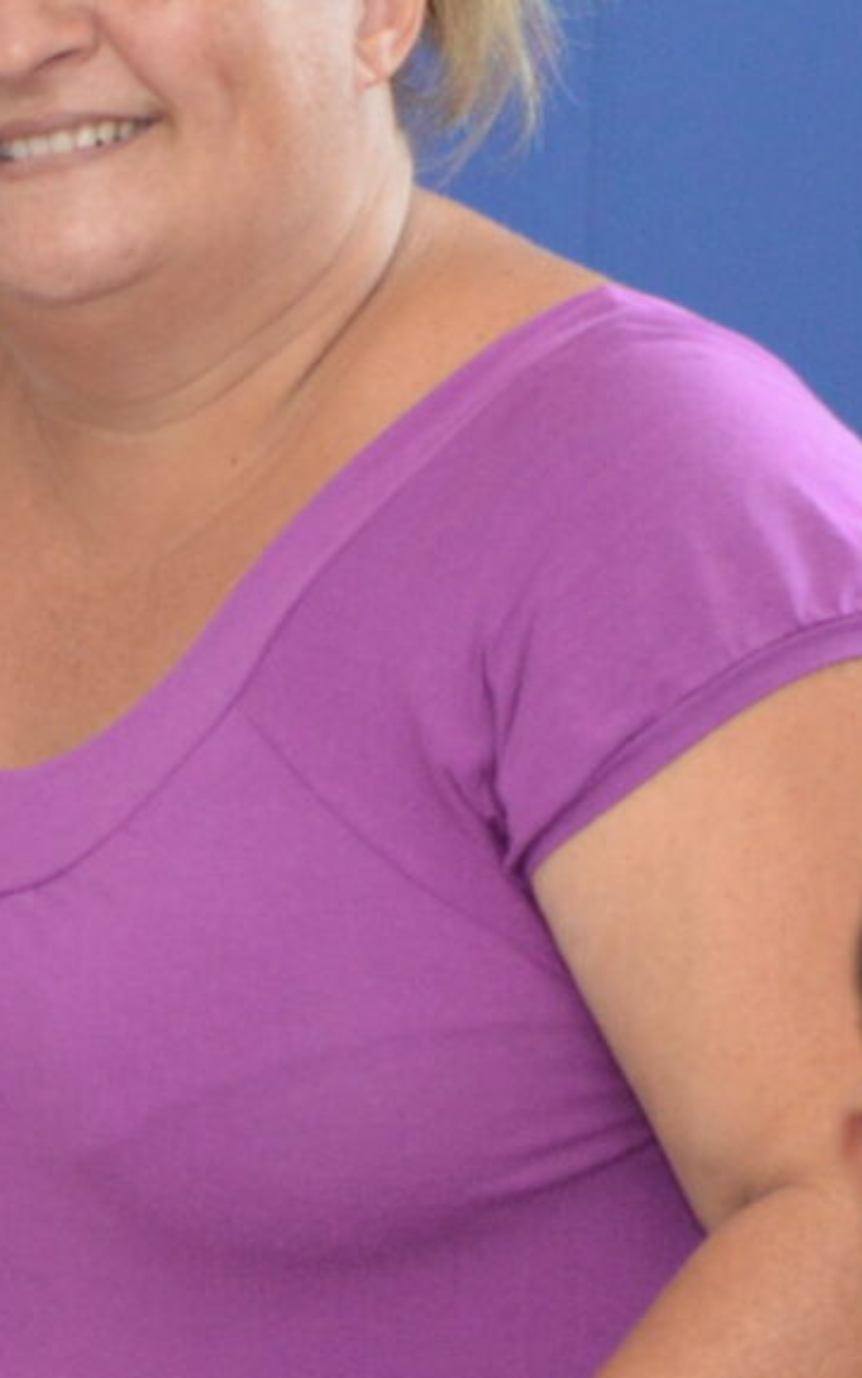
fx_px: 8911
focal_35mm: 237
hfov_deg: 5.5
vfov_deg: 8.8
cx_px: -406
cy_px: 1192
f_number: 4.5
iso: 800
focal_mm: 35
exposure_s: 1/200
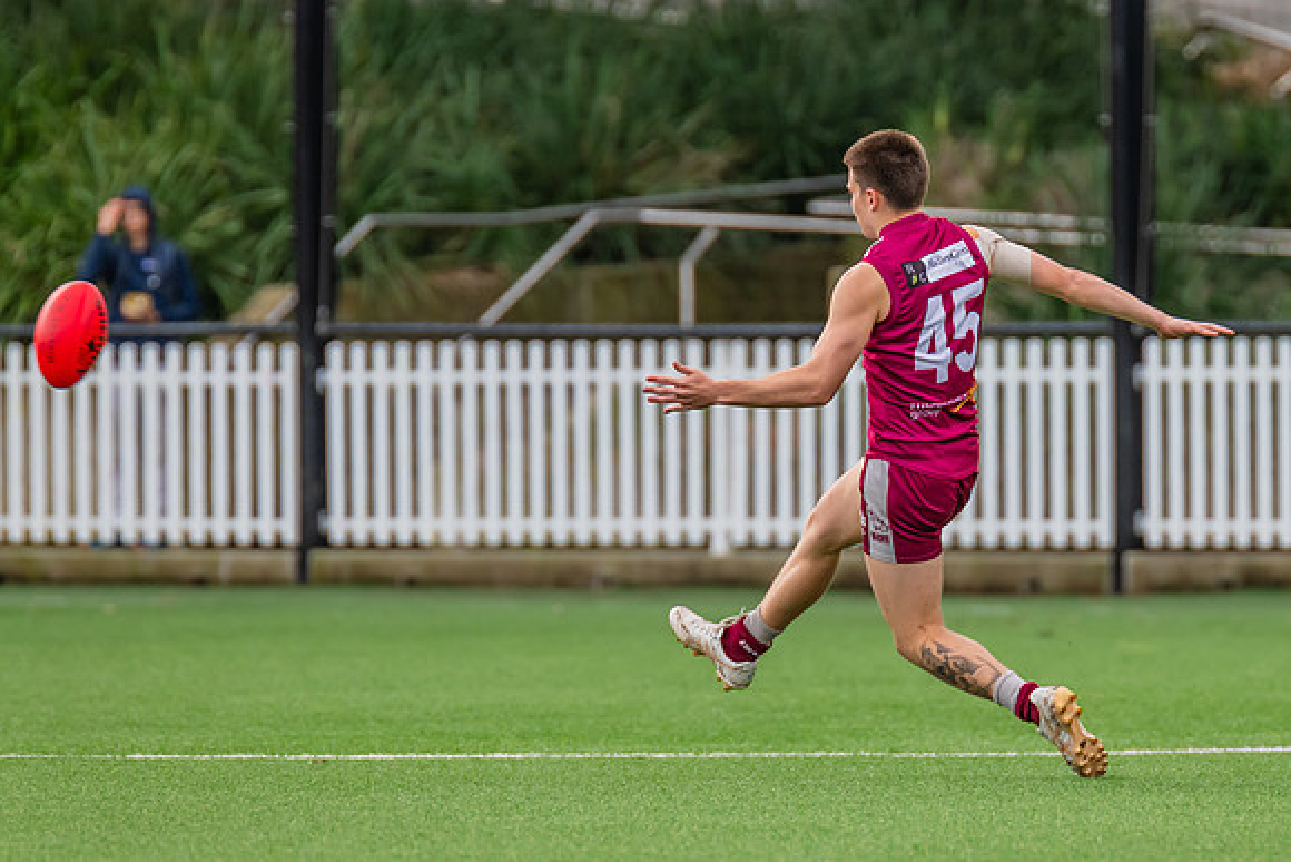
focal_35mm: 659
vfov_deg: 2.1
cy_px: 299
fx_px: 23634
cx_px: 930
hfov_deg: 3.1
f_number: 5.6
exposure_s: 1/1250
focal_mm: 420
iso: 800
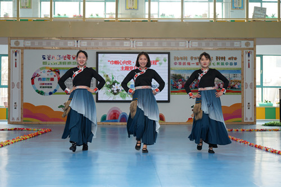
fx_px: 445
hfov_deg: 35.1
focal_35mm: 57
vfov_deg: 23.8
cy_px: 94
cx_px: 140
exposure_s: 1/125
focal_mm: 57
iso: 800
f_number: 5
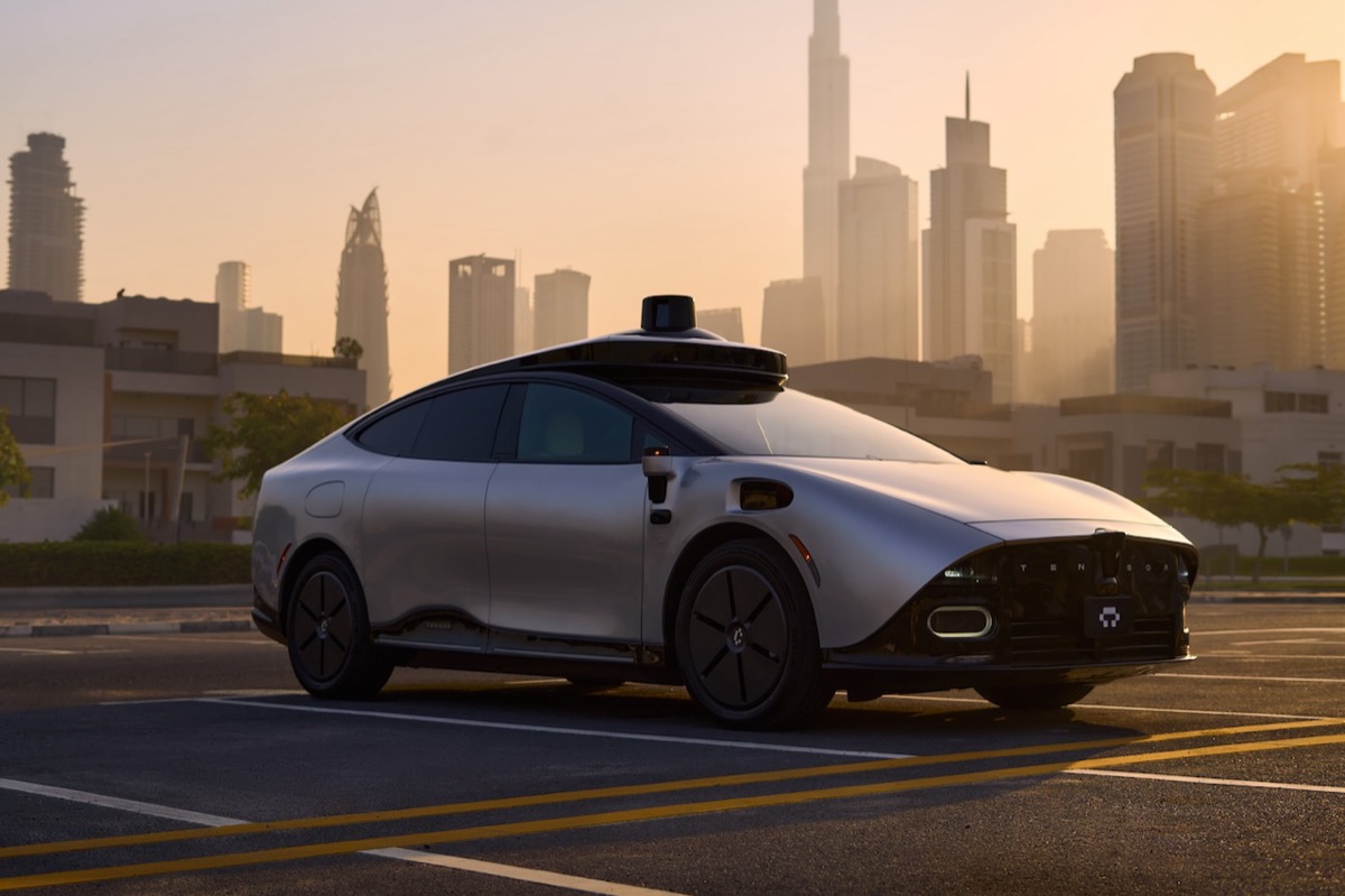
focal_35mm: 50
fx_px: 1867
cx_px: 672
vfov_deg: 27.0
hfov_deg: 39.6
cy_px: 448
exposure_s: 1/2500
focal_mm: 50
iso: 100
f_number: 4.5
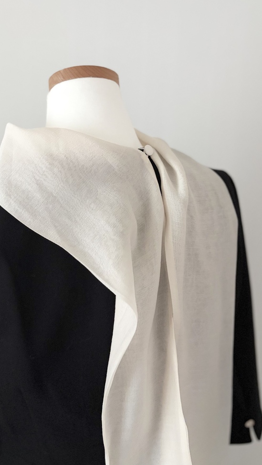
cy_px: 228
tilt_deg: -11.5
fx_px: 358
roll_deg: -1.1
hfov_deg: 40.0
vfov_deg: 66.1
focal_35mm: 29
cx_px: 110
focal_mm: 5.96
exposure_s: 1/40
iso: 500
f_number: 1.6
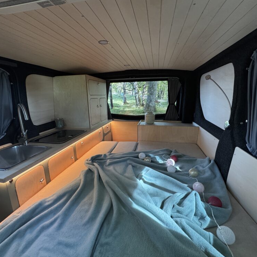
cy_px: 131
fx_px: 143
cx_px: 125
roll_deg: -2.6
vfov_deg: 84.0
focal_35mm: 17
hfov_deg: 84.0
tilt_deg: -15.7
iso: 320
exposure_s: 1/66
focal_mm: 2.22
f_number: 2.2
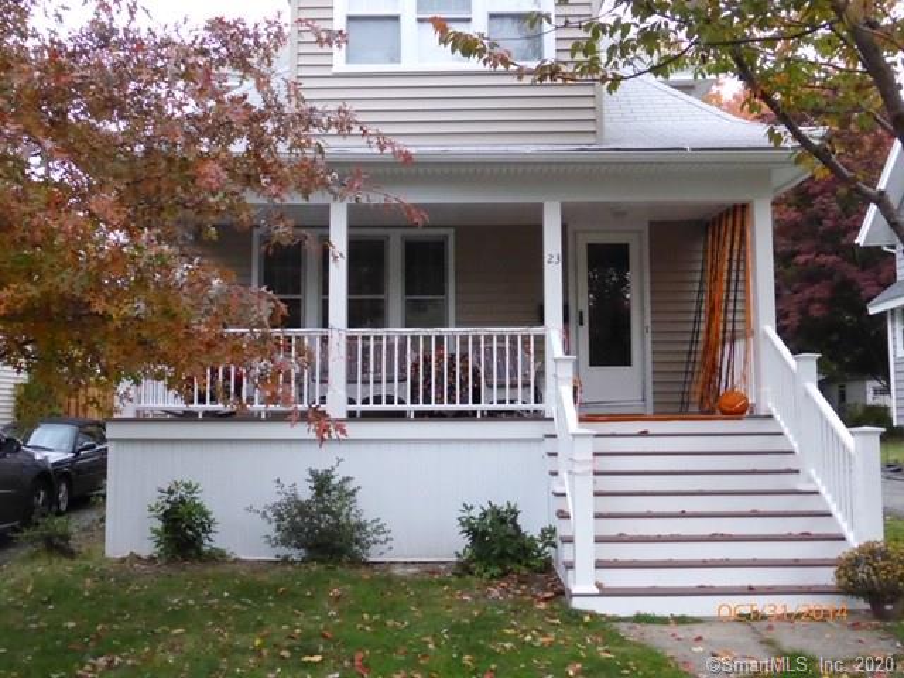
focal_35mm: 34
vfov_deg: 41.8
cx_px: 452
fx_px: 888
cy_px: 339
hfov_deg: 54.0
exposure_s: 1/500
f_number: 3.7
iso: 1600
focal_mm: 6.1
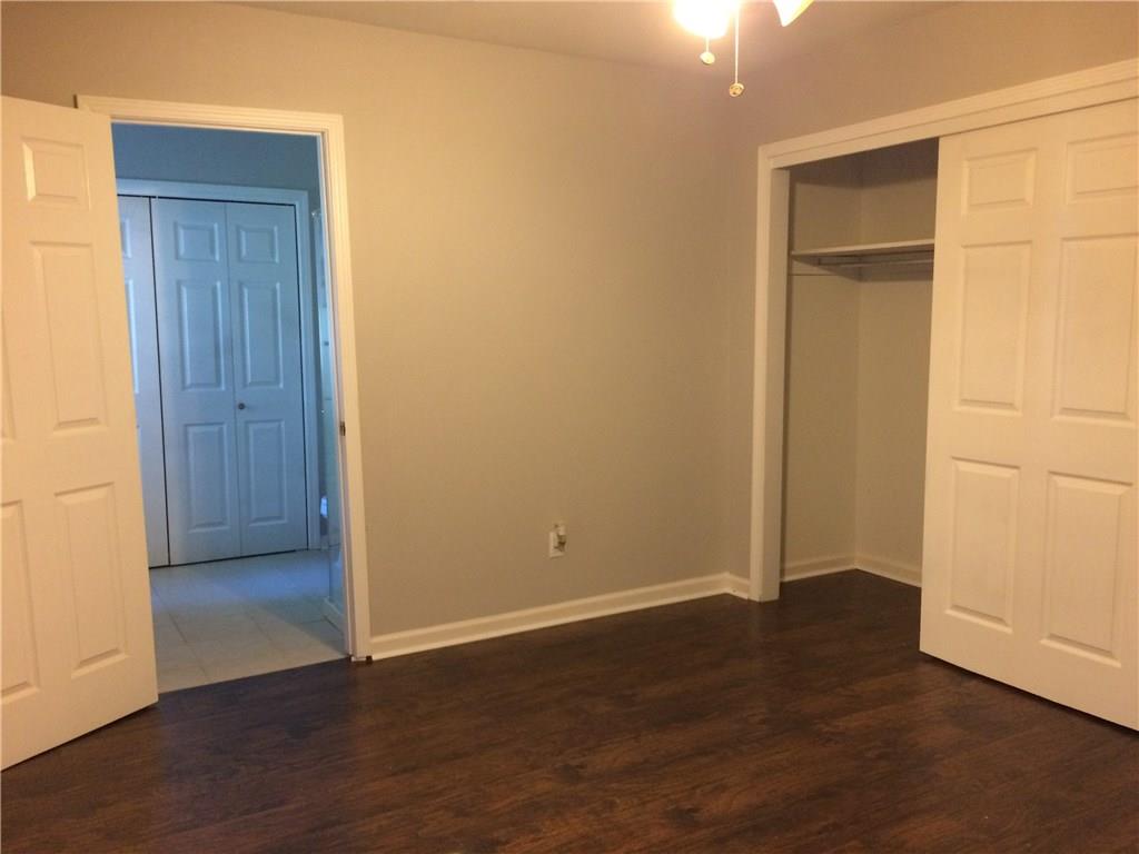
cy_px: 427
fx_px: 954
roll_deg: +0.3
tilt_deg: -7.6
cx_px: 570
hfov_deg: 61.7
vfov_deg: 48.2
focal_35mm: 29
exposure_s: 1/20
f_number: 2.2
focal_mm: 4.15
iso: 250
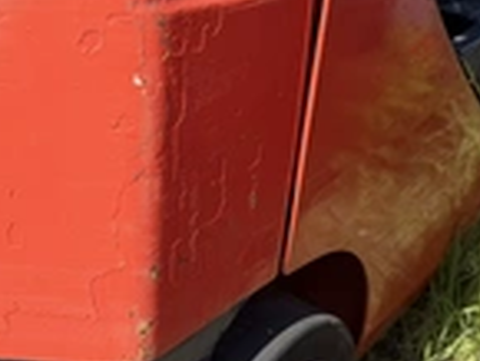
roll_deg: -0.7
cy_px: 166
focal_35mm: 66
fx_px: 916
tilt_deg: -26.2
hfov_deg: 29.3
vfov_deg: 22.3
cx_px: 185
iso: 80
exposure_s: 1/2611
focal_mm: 6.76
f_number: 1.78
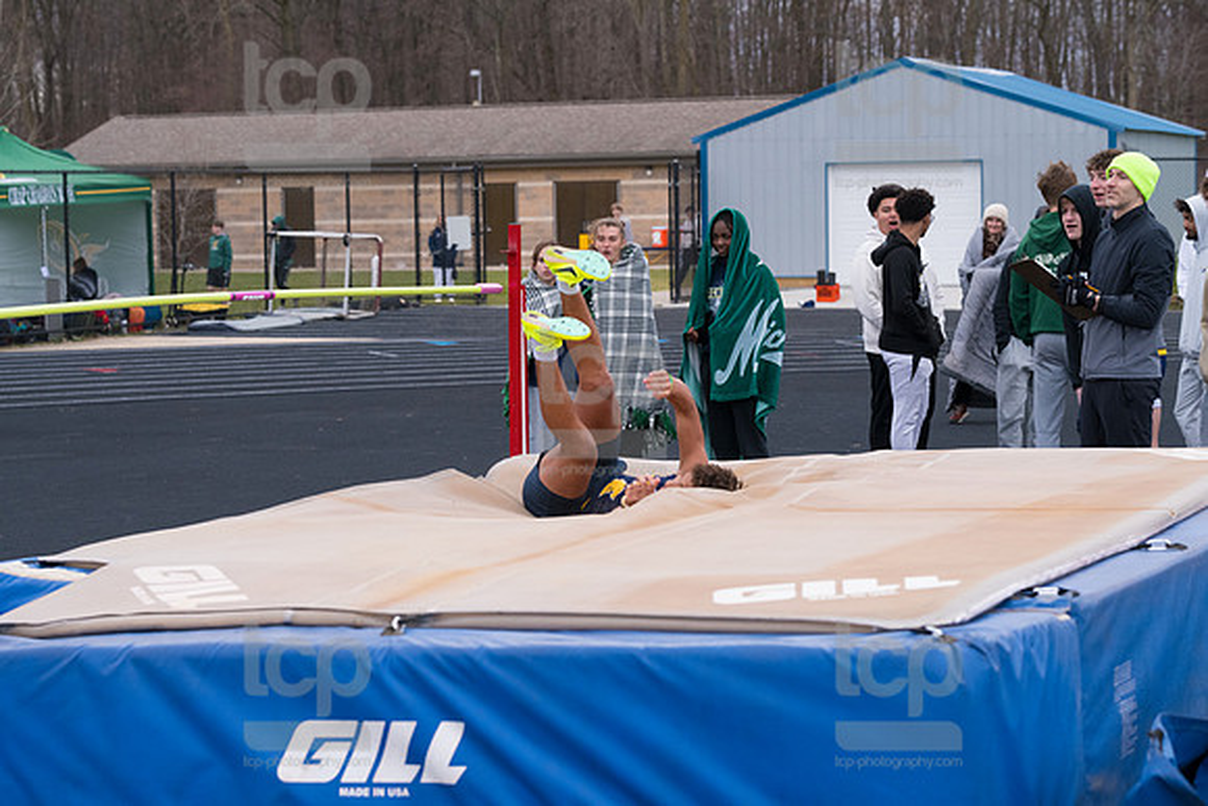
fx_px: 3088
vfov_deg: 14.9
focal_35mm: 92
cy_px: 403
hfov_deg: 22.1
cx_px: 604
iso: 2000
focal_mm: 92
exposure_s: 1/2000
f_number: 5
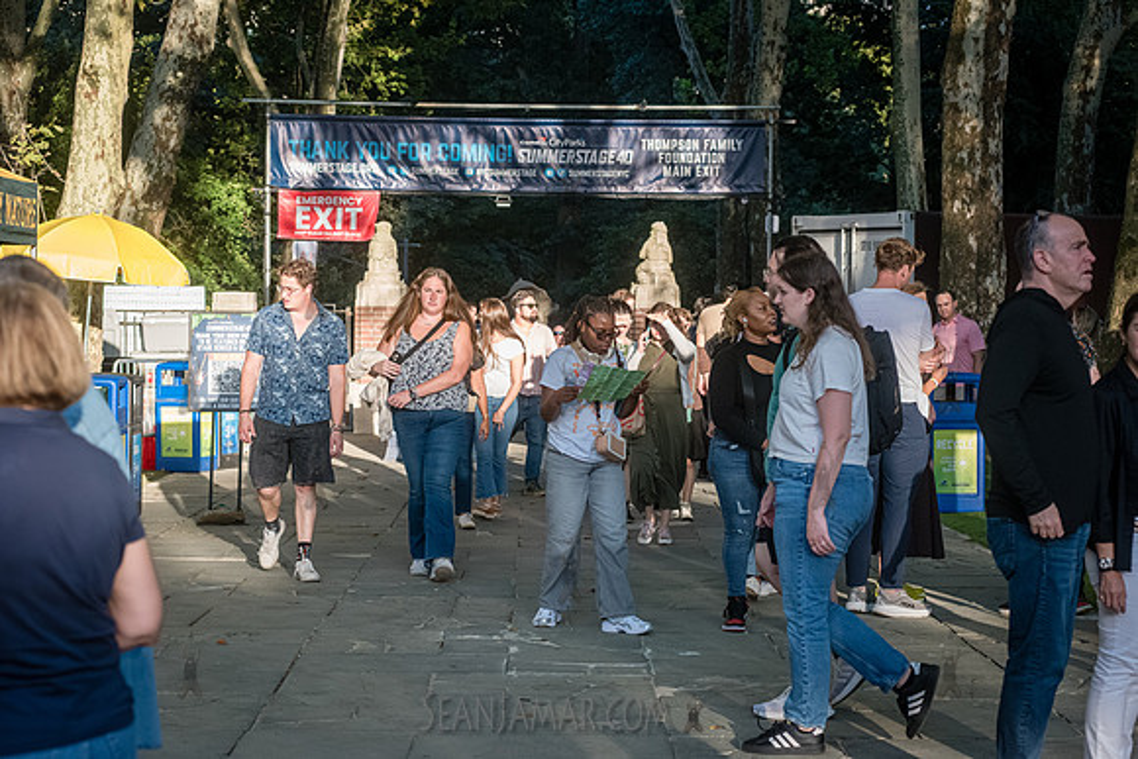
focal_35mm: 81
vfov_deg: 16.9
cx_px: 569
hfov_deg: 25.1
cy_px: 380
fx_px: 2558
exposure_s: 1/4000
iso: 4000
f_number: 5
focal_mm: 80
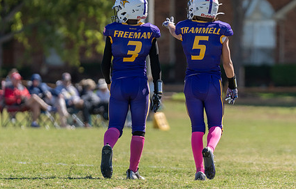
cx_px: 181
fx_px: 4319
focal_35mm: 532
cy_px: 96
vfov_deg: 2.5
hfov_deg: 3.9
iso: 100
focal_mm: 200
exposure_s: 1/1600
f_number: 2.8
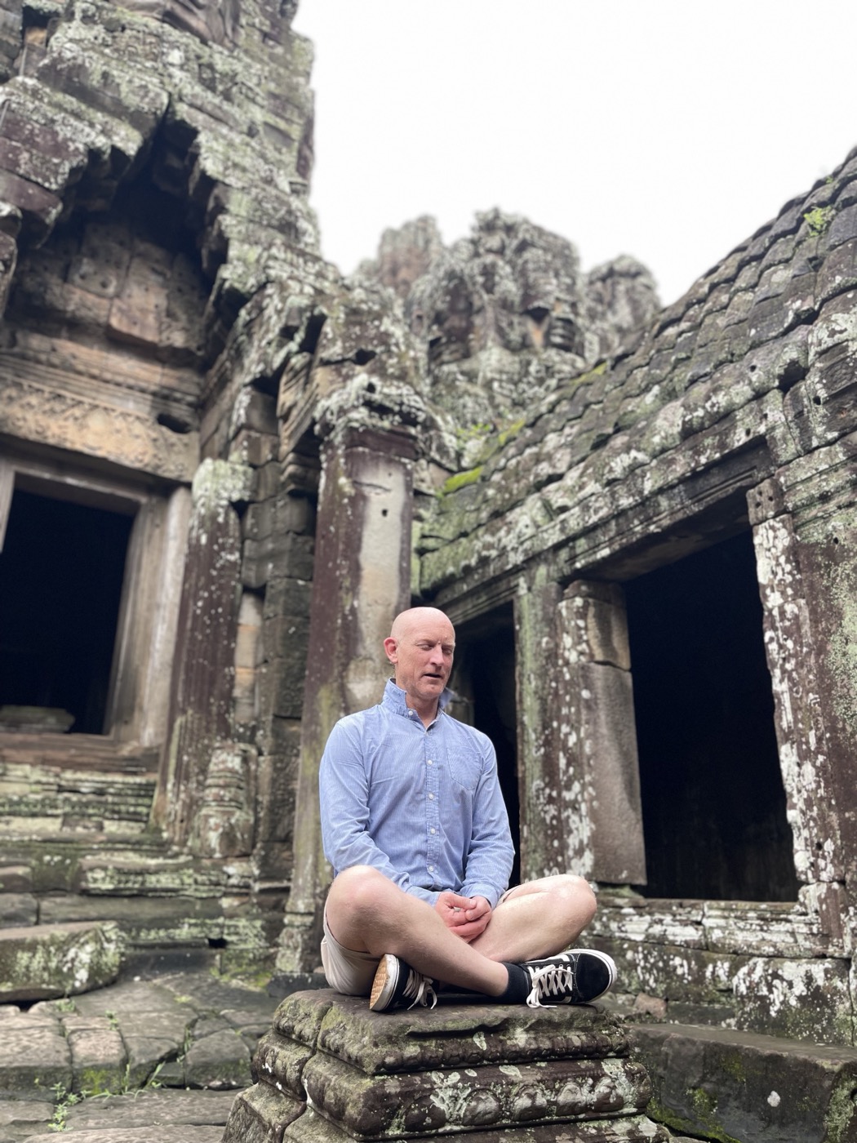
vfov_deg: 67.3
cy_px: 572
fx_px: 858
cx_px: 428
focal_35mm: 26
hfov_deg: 53.1
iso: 50
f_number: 1.6
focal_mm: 5.1
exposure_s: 1/770
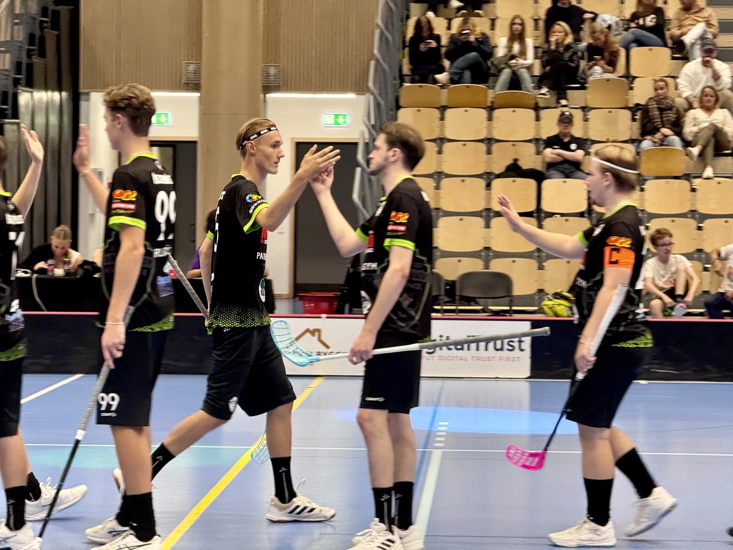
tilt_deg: -1.1
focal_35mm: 120
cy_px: 275
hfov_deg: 16.4
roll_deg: -0.2
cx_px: 366
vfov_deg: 12.3
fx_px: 2541
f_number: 2.8
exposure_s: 1/50
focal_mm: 15.66
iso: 125
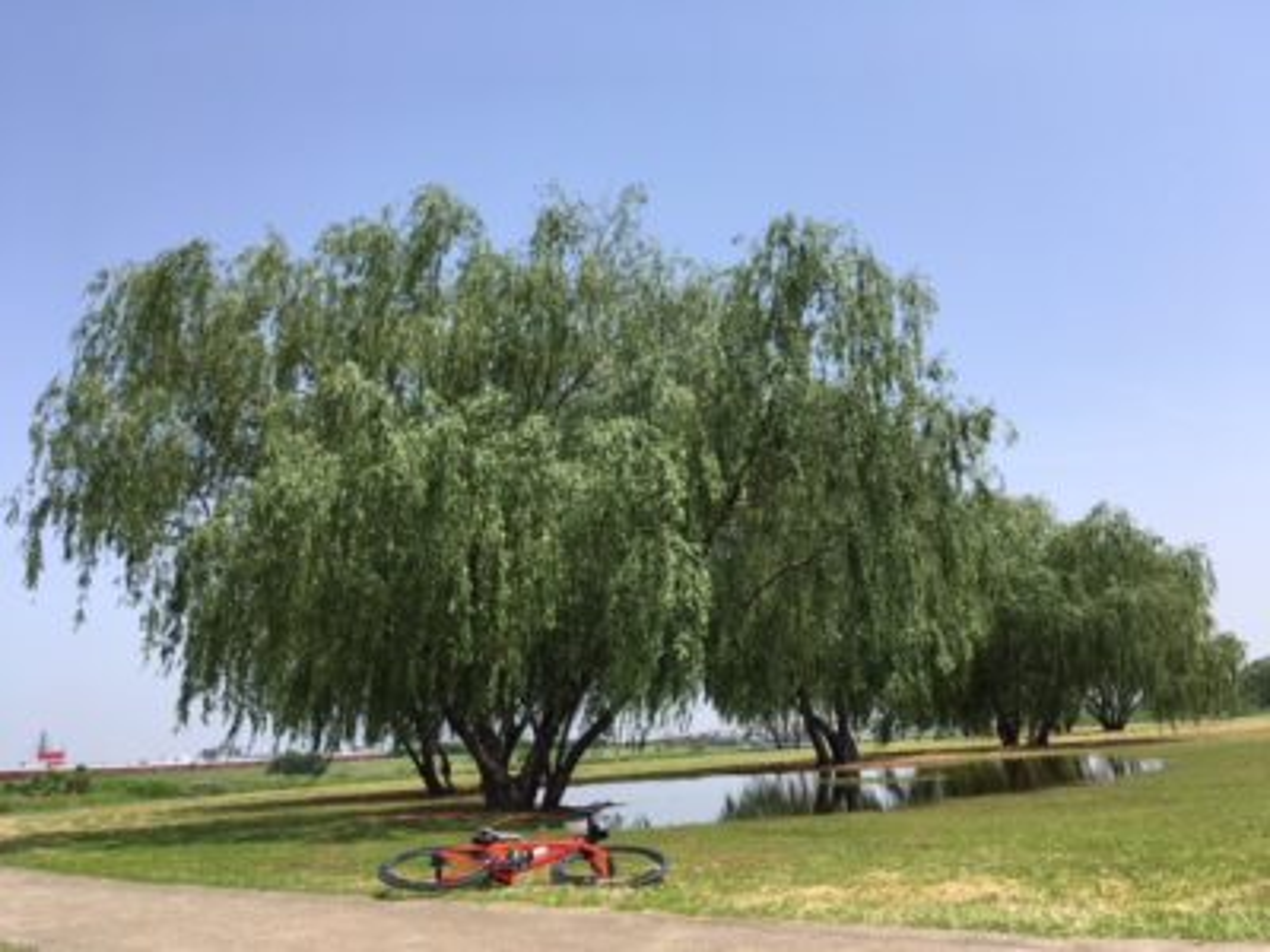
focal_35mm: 29
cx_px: 635
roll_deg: +3.7
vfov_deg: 48.2
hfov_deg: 61.7
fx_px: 1064
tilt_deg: +13.5
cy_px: 476
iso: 25
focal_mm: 4.15
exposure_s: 1/1261
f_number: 2.2
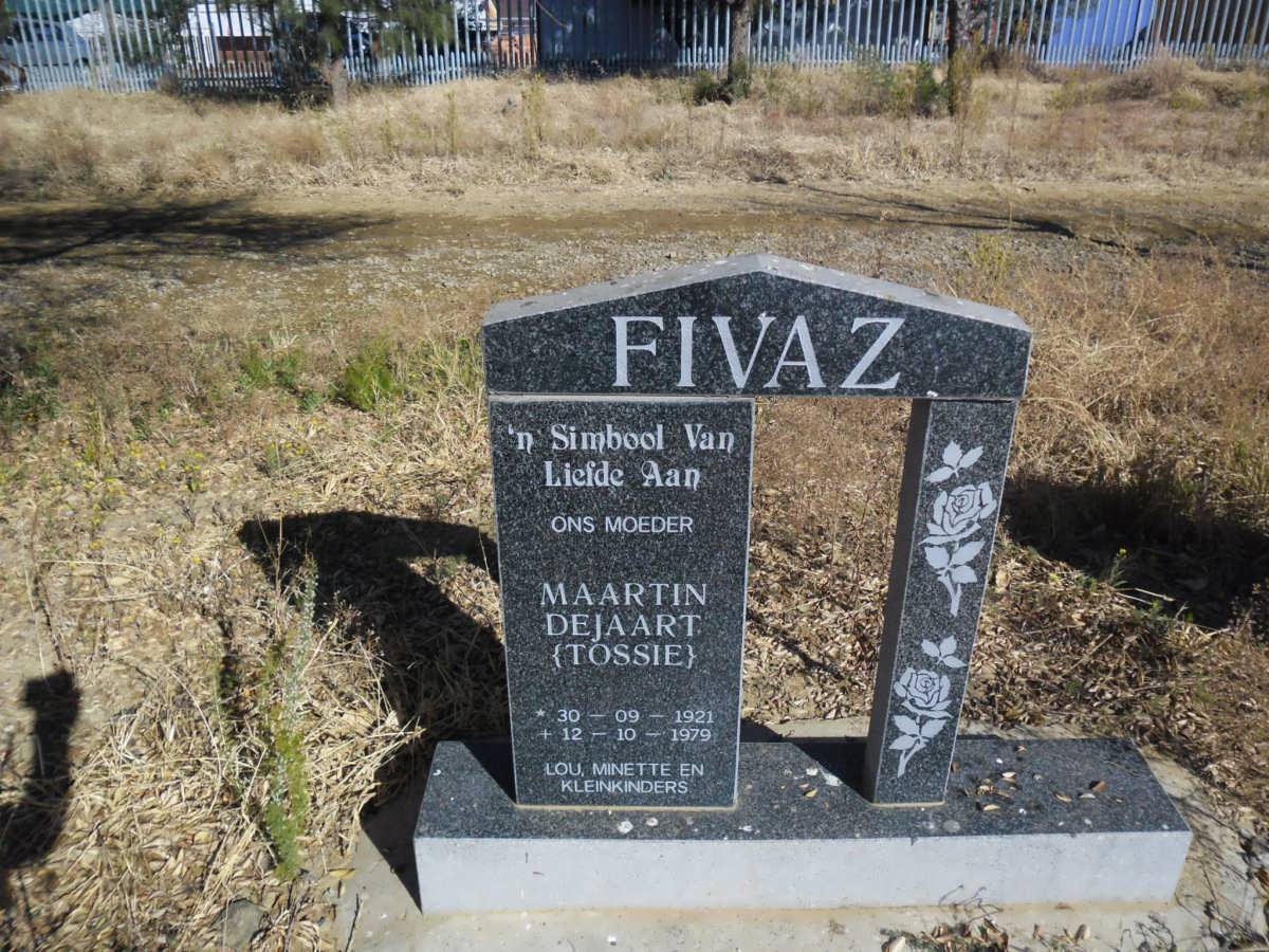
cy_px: 476
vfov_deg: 51.4
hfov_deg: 65.3
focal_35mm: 27
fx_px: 990
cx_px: 634
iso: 80
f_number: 9
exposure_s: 1/189
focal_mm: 4.9
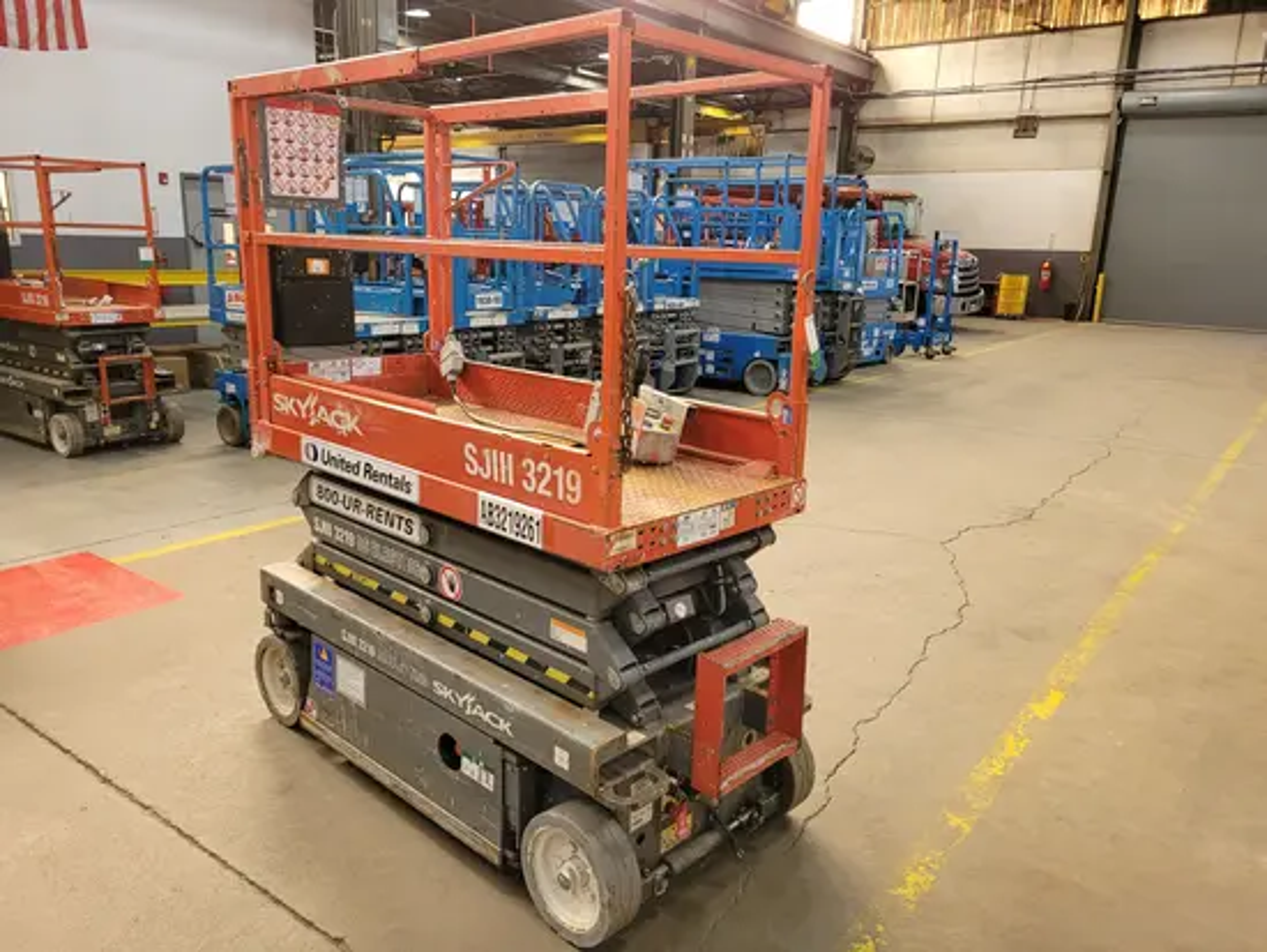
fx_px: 952
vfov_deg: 53.1
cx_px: 634
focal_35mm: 26
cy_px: 476
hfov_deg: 67.3
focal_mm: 5.4
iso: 250
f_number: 1.8
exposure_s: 1/60
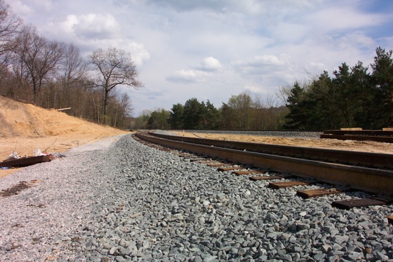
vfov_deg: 37.9
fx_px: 382
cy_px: 131
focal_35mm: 35
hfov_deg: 54.4
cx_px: 196
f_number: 9.5
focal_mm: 7.5
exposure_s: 1/350
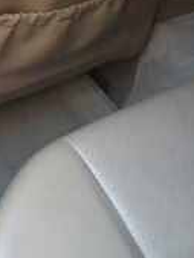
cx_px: 35
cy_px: -96
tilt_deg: -23.3
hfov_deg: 17.2
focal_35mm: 85
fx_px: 634
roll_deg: -1.8
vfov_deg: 20.6
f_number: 2.2
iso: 40
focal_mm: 4.15
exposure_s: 1/50
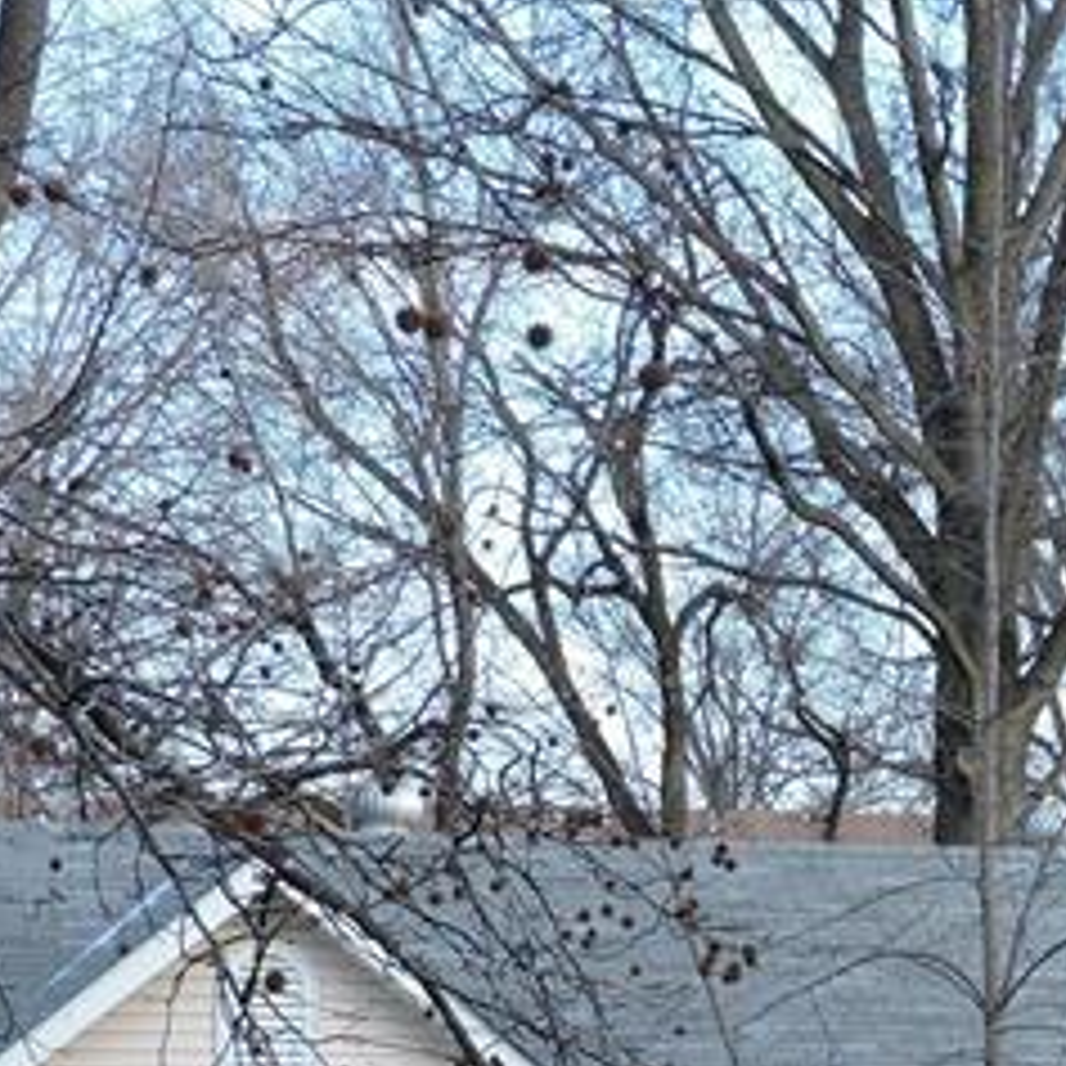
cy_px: 1480
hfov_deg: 10.3
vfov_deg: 10.4
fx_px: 5714
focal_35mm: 164
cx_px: 1633
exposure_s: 1/250
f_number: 3.4
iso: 100
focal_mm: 7.7
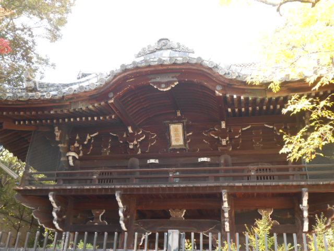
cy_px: 126
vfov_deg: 37.7
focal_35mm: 38
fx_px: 367
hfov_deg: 49.0
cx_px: 167
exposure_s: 1/30
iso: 125
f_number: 4.2
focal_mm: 6.8
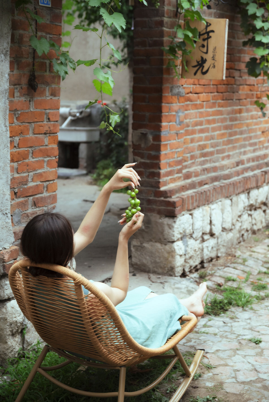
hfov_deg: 21.9
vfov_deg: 32.4
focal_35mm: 62
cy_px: 201
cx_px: 134
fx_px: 694
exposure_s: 1/125
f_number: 4
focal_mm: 62
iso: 640
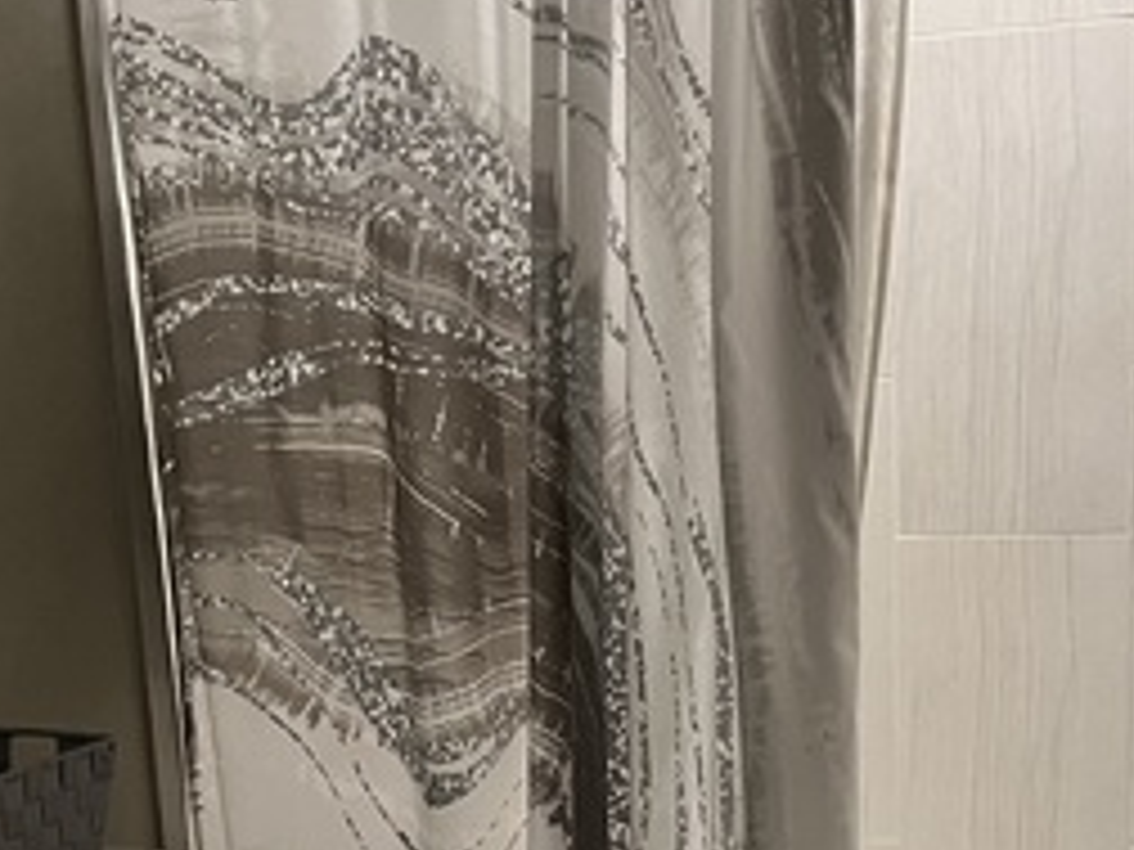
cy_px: 832
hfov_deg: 29.4
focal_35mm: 66
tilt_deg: -12.7
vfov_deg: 21.5
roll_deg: +2.6
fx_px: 2162
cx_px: 648
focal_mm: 5.7
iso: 400
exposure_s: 1/60
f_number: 1.5
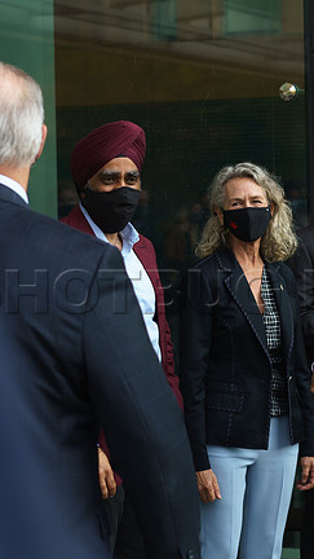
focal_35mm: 109
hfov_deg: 11.0
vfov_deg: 19.5
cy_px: 173
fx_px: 1613
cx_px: 318
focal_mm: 50
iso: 250
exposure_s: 1/320
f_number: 4
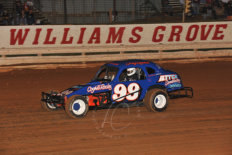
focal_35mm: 112
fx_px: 721
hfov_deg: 18.3
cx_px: 116
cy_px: 78
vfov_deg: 12.2
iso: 800
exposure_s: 1/250
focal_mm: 112
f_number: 6.3
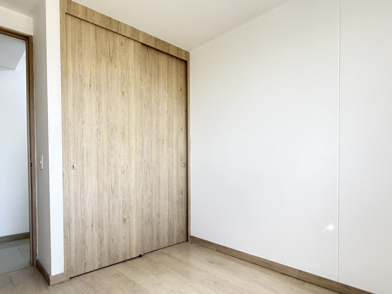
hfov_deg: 78.9
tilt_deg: -1.4
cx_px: 184
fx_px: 238
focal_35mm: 21
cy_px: 167
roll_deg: +0.5
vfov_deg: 63.2
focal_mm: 2.22
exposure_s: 1/121
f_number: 2.2
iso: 320
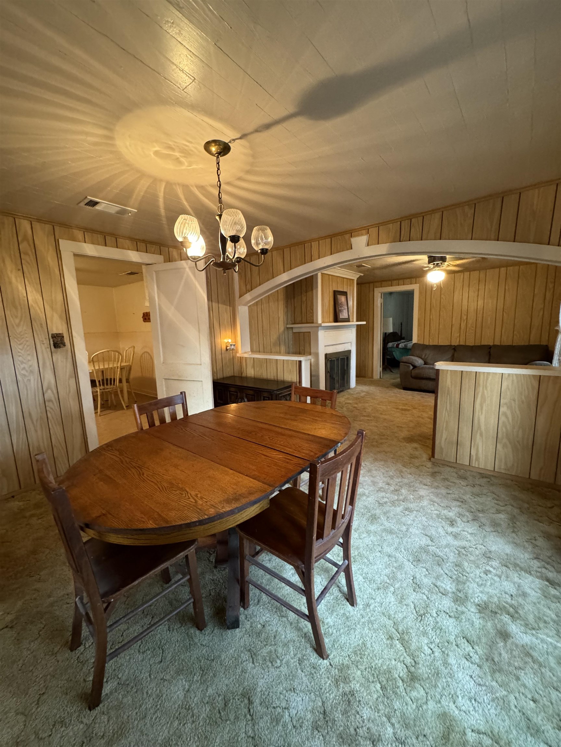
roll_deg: +2.7
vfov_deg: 102.1
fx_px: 303
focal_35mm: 14
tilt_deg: -9.1
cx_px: 280
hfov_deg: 85.7
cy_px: 374
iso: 1000
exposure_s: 1/60
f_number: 2.2
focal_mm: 2.22
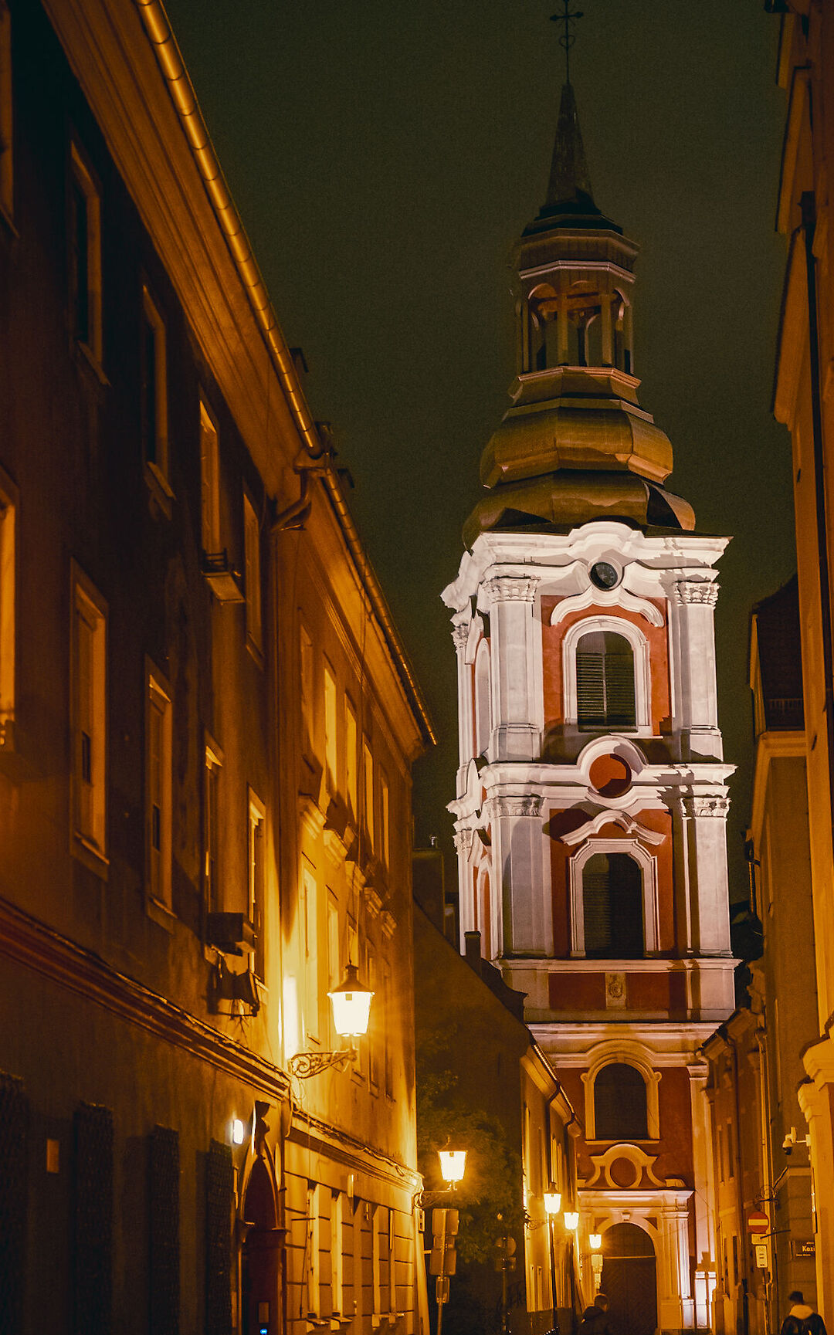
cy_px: 784
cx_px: 525
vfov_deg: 27.4
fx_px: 2729
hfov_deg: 17.4
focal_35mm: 75
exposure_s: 1/40
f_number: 3.2
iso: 5000
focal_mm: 53
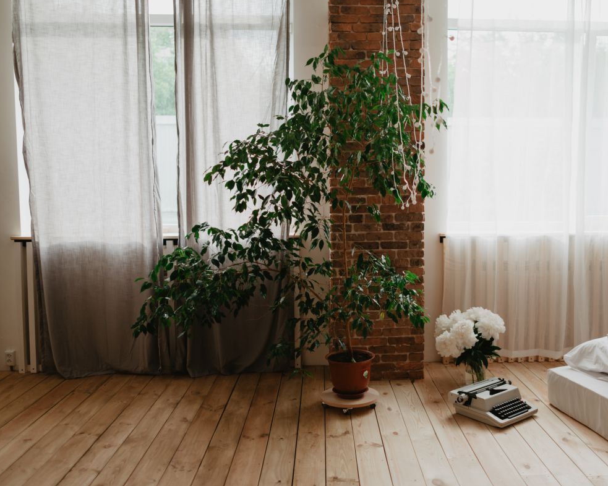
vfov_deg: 44.5
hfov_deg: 53.8
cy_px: 240
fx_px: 594
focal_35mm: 33
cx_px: 371
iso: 320
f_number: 2
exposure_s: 1/250
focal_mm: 28
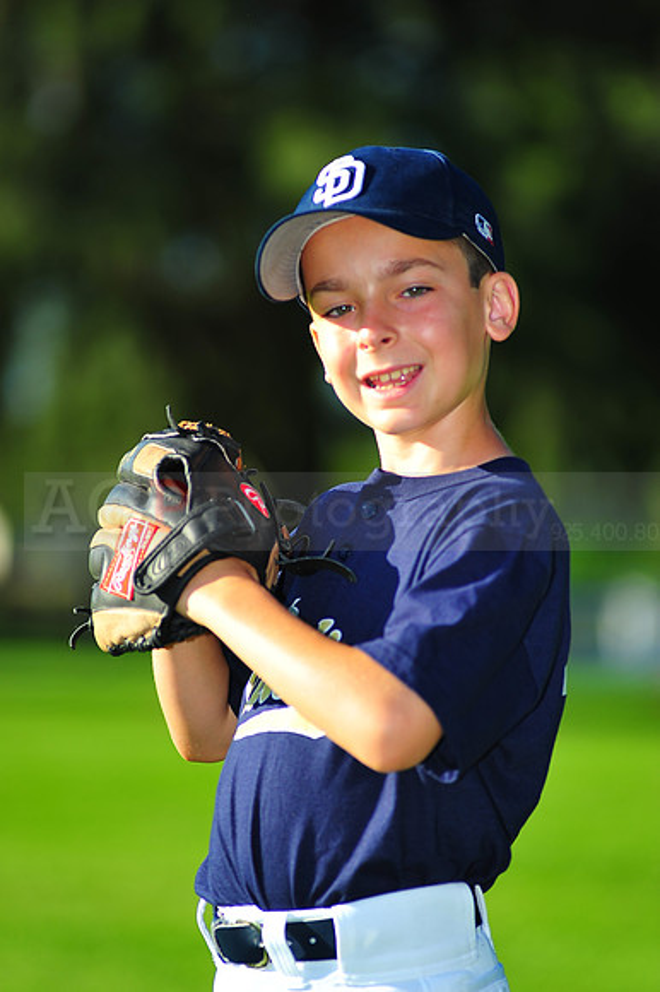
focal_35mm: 180
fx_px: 4956
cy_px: 496
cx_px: 330
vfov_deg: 11.4
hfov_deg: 7.6
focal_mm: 180
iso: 200
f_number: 3.5
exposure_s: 1/1250
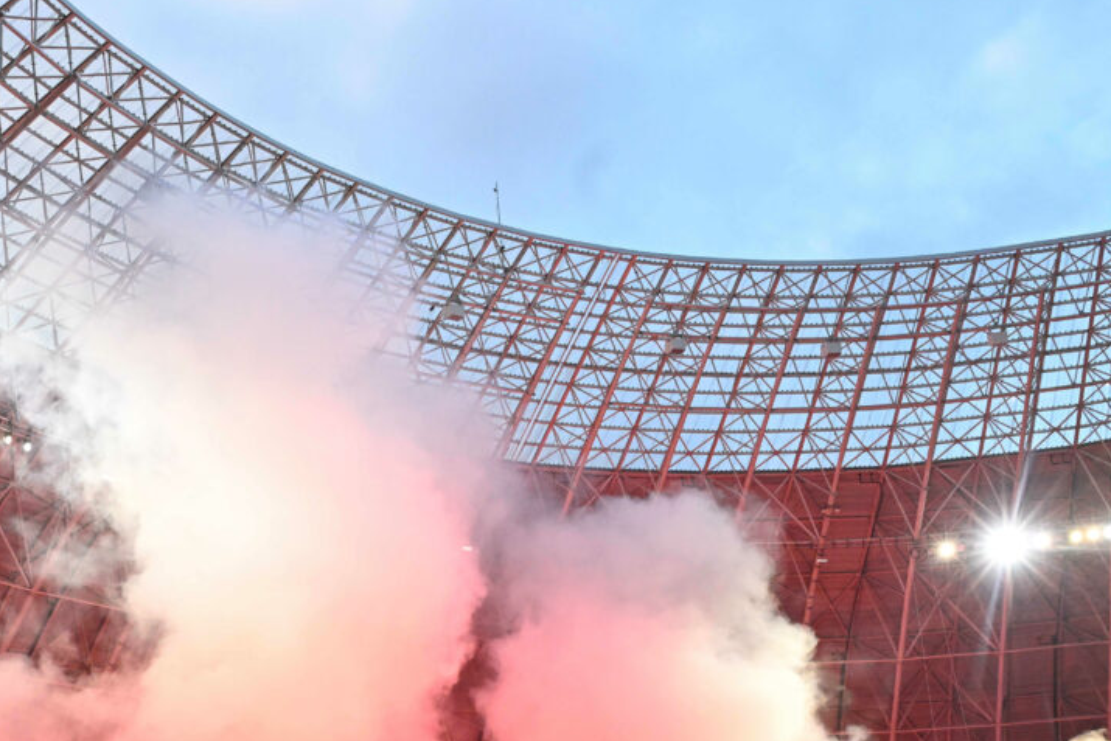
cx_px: 351
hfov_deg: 41.3
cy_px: 664
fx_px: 1451
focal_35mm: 47
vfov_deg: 27.6
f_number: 5.6
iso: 4000
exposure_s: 1/1000
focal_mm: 24
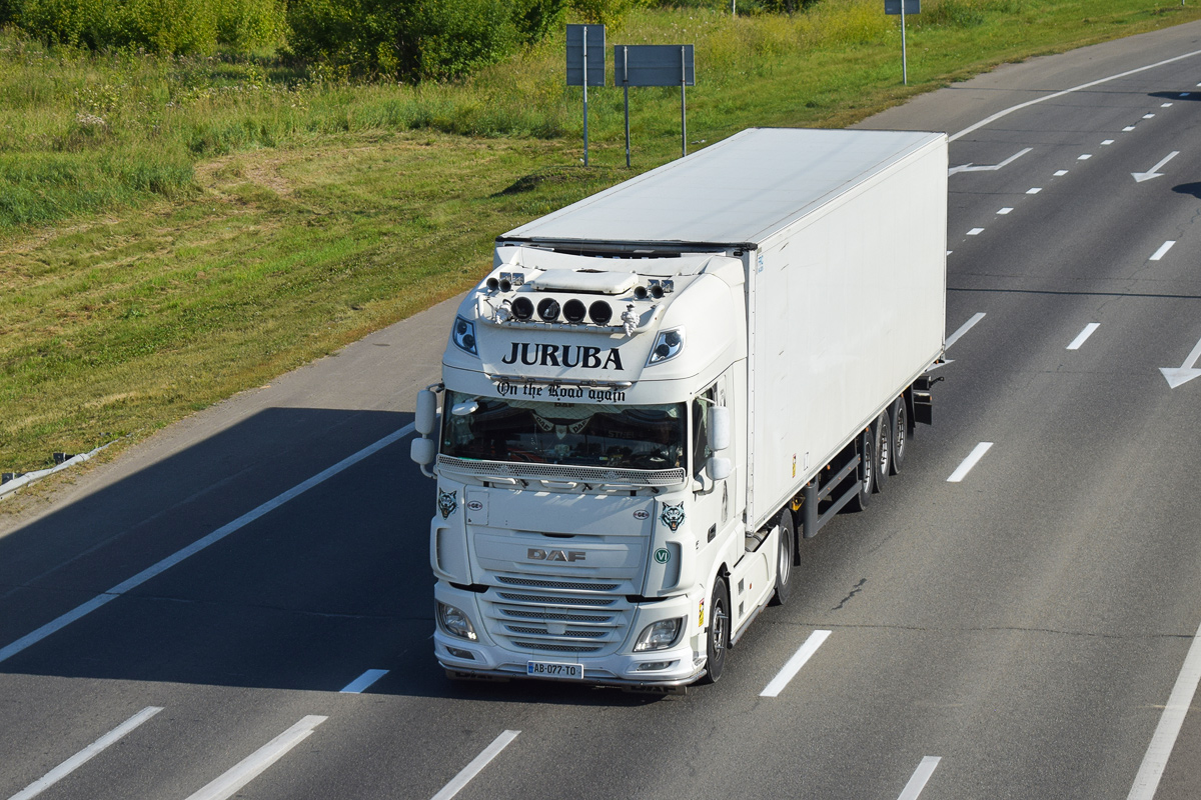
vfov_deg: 16.6
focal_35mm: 82
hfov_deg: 24.6
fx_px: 2752
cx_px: 600
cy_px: 400
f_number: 6.3
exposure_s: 1/1250
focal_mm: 55
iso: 200
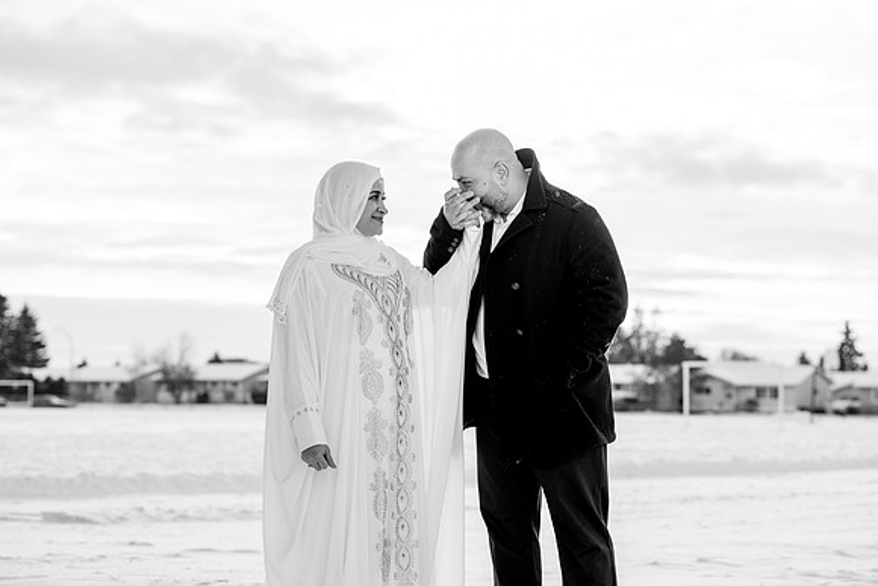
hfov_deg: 23.1
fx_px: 2147
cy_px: 293
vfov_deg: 15.5
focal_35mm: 88
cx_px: 439
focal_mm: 88
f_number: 4.5
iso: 100
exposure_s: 1/125
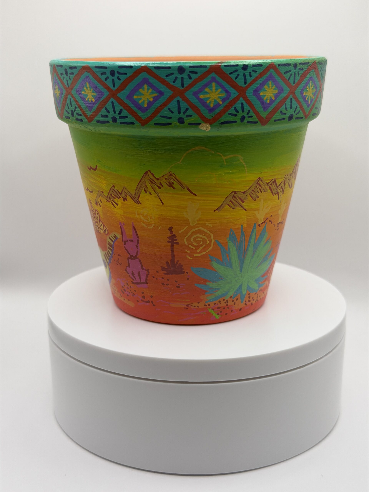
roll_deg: -0.6
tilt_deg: -16.0
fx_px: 682
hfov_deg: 30.3
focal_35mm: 48
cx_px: 184
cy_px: 246
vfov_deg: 39.7
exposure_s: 1/699
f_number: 1.78
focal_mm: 6.76
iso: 64
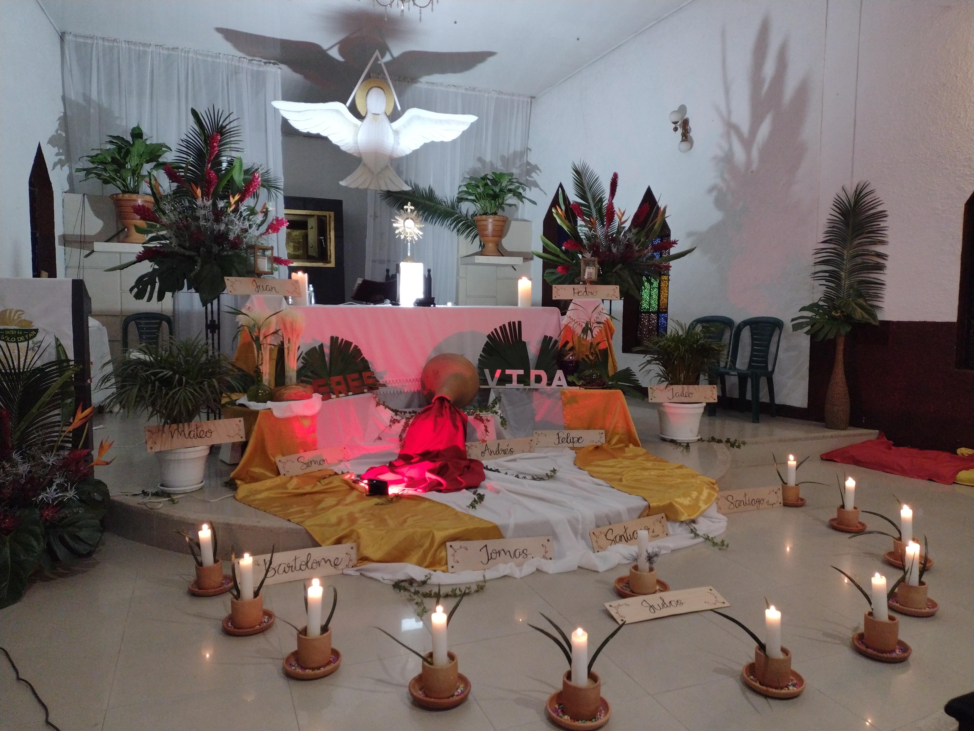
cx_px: 487
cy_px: 366
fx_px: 760
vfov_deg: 51.4
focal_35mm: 27
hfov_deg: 65.3
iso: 594
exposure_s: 1/24
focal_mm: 4.71
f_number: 1.7
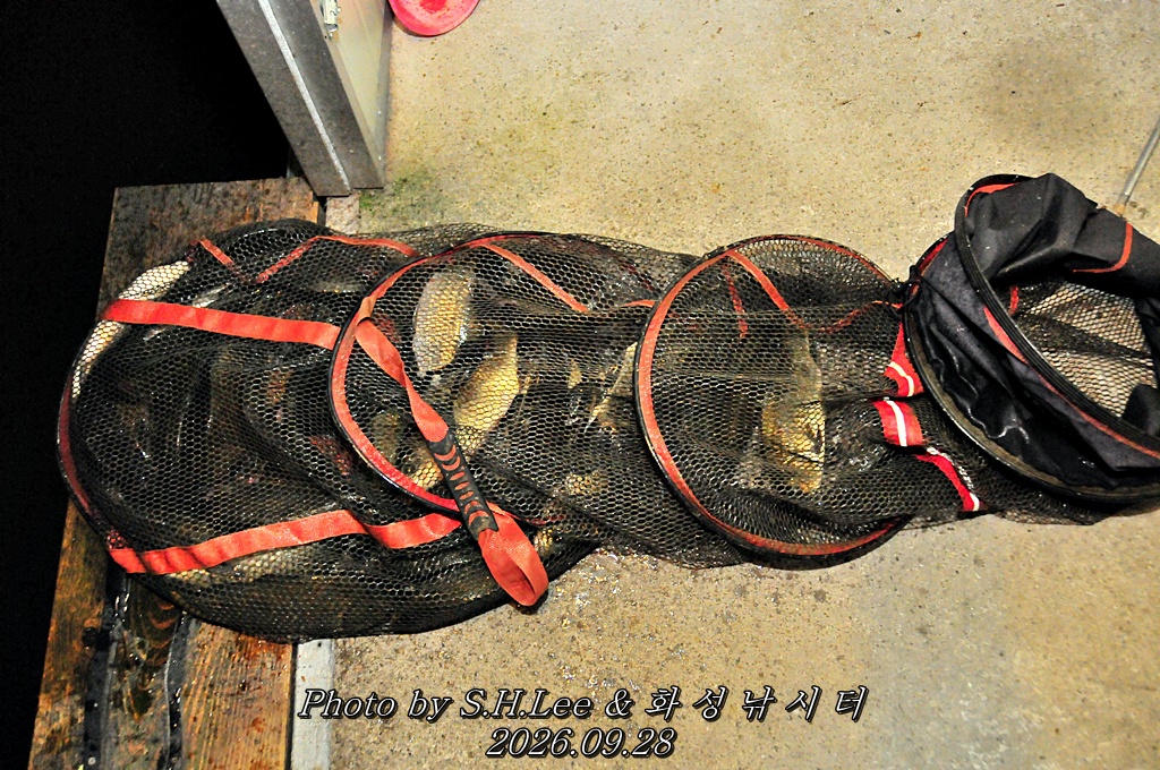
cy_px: 385
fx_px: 965
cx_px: 580
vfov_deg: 43.5
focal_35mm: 30
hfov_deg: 62.0
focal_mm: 20
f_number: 3.5
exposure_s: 1/60
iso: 3200
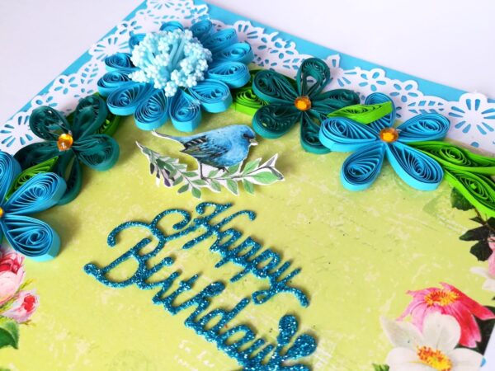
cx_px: 248
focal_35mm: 26
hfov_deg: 67.3
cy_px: 186
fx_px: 372
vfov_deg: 53.1
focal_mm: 3.83
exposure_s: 1/50
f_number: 2.2
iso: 80
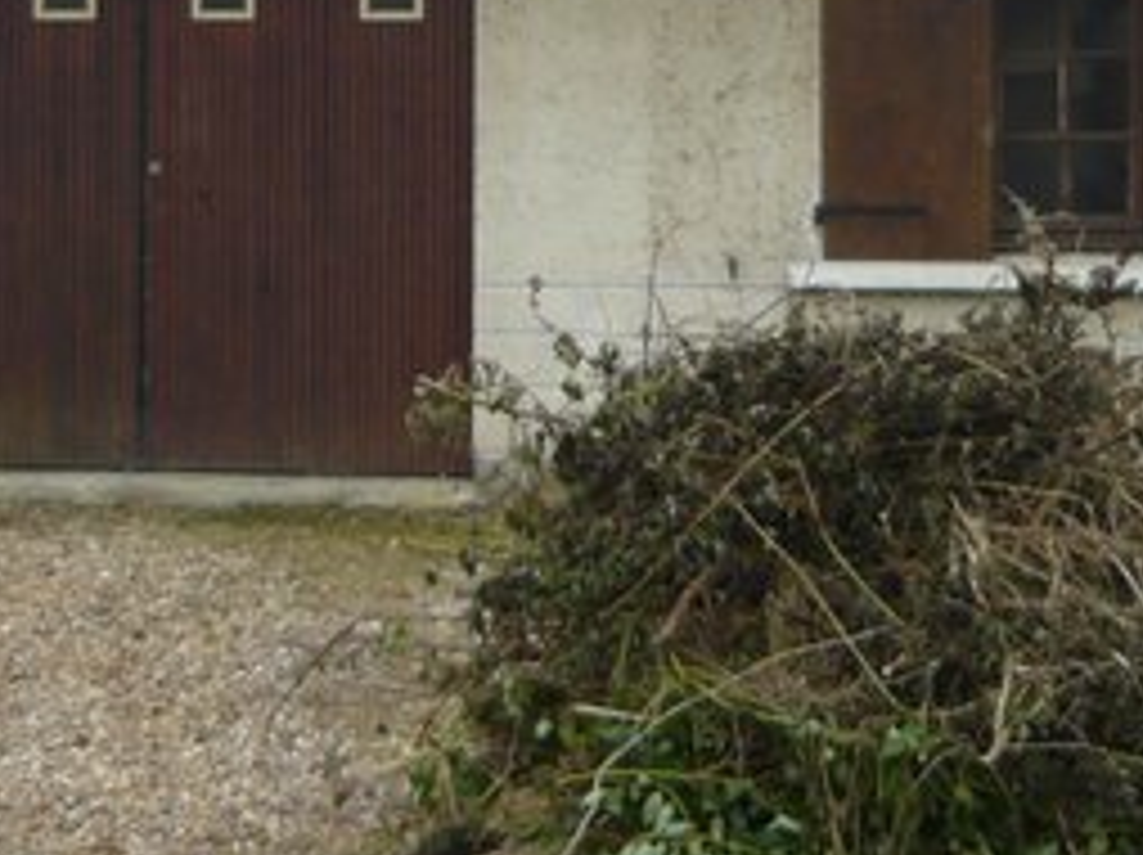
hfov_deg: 18.8
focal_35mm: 104
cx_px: 324
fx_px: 3431
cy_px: -14
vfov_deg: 14.0
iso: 100
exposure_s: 1/250
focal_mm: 5.5
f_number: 2.8
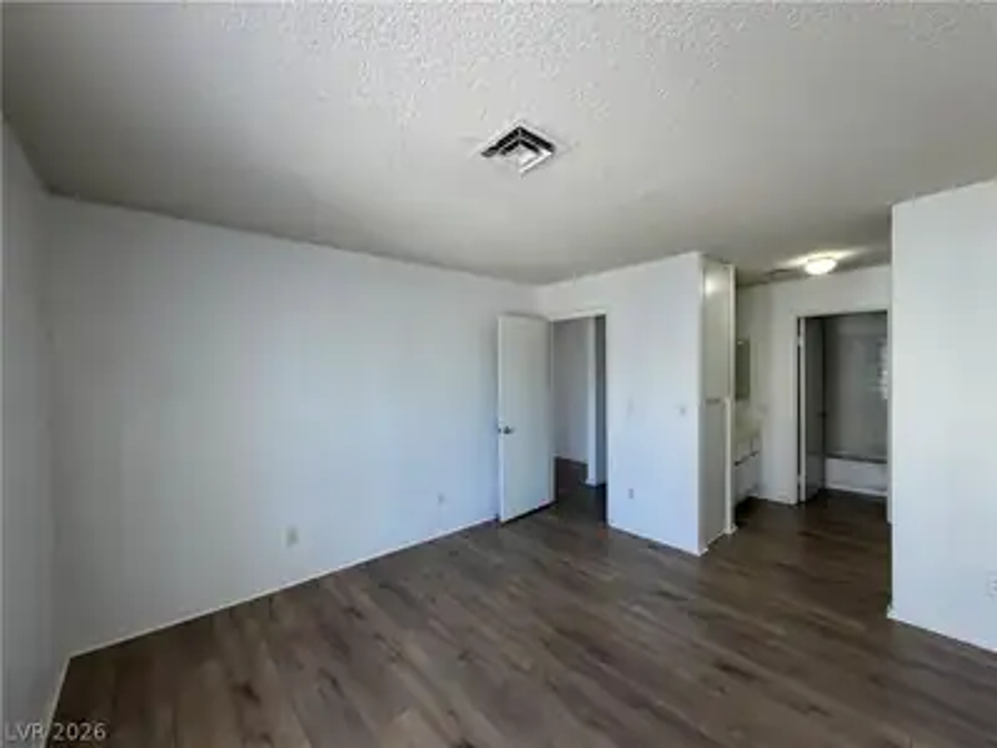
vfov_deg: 85.7
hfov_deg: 102.1
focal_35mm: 14
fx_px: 403
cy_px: 374
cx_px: 498
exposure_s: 1/120
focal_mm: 2.22
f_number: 2.2
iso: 125
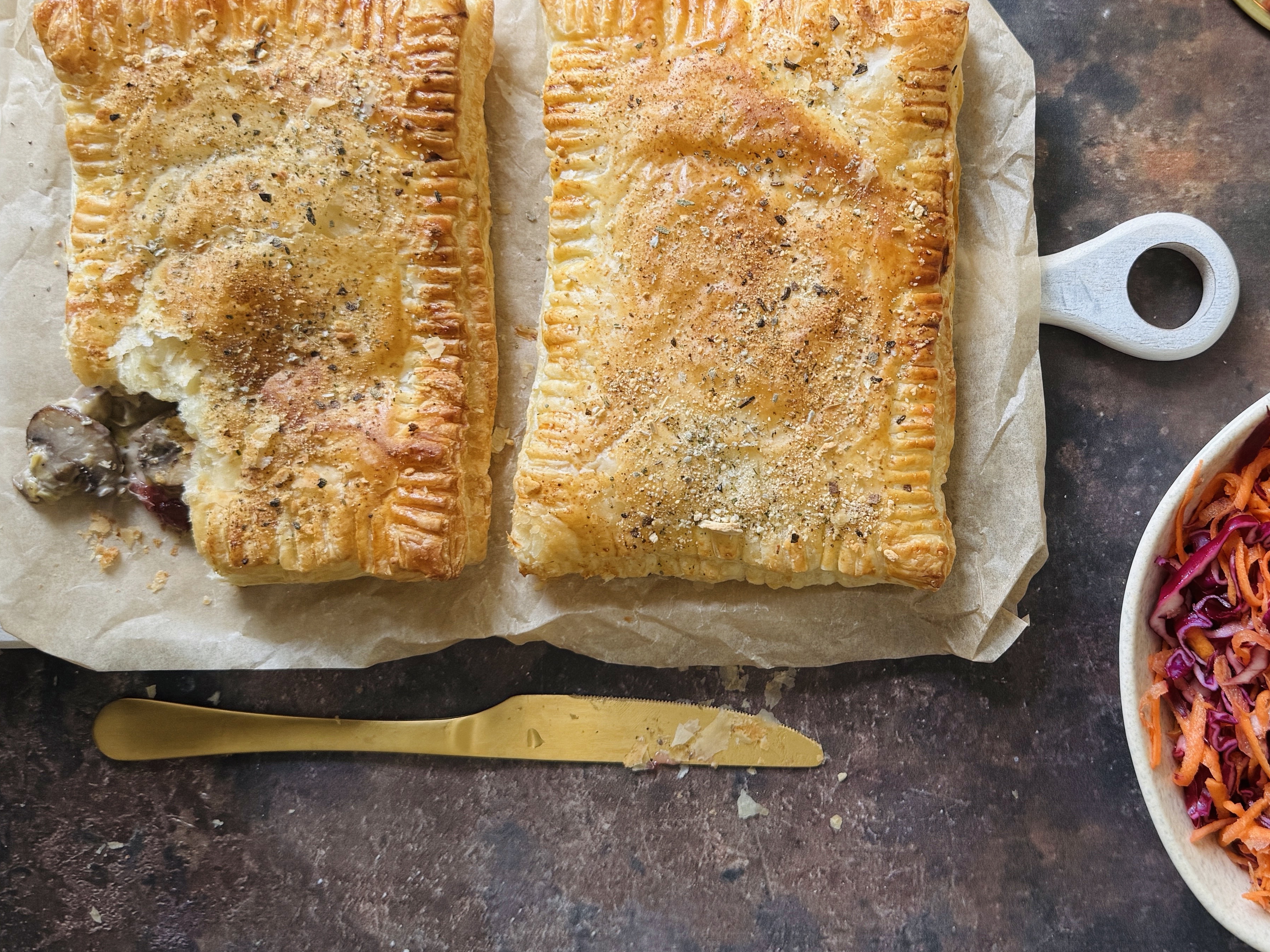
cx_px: 849
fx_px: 1394
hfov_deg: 48.1
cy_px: 361
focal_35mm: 38
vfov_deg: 37.5
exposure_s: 1/100
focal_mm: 6.76
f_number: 1.78
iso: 80
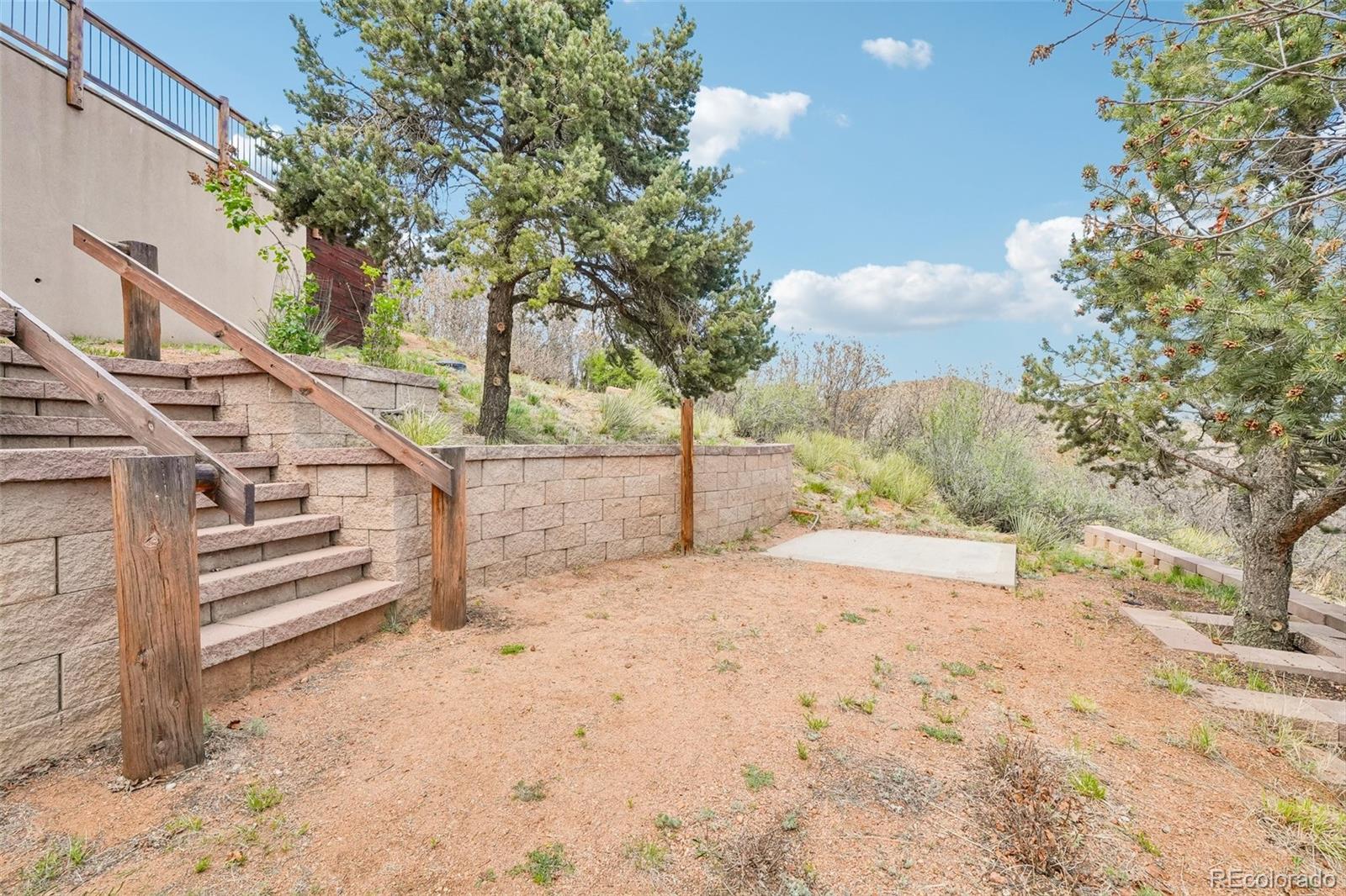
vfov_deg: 75.1
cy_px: 448
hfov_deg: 98.2
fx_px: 583
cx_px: 673
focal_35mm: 16
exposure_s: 1/320
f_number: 8
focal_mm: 10.4
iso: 800
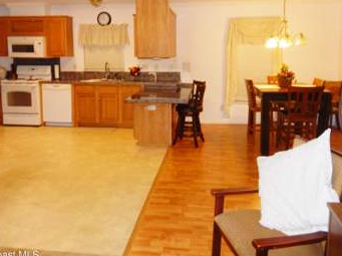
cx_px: 164
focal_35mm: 31
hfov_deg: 58.4
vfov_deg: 44.8
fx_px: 306
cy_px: 90
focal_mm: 4
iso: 200
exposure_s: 1/30
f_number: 3
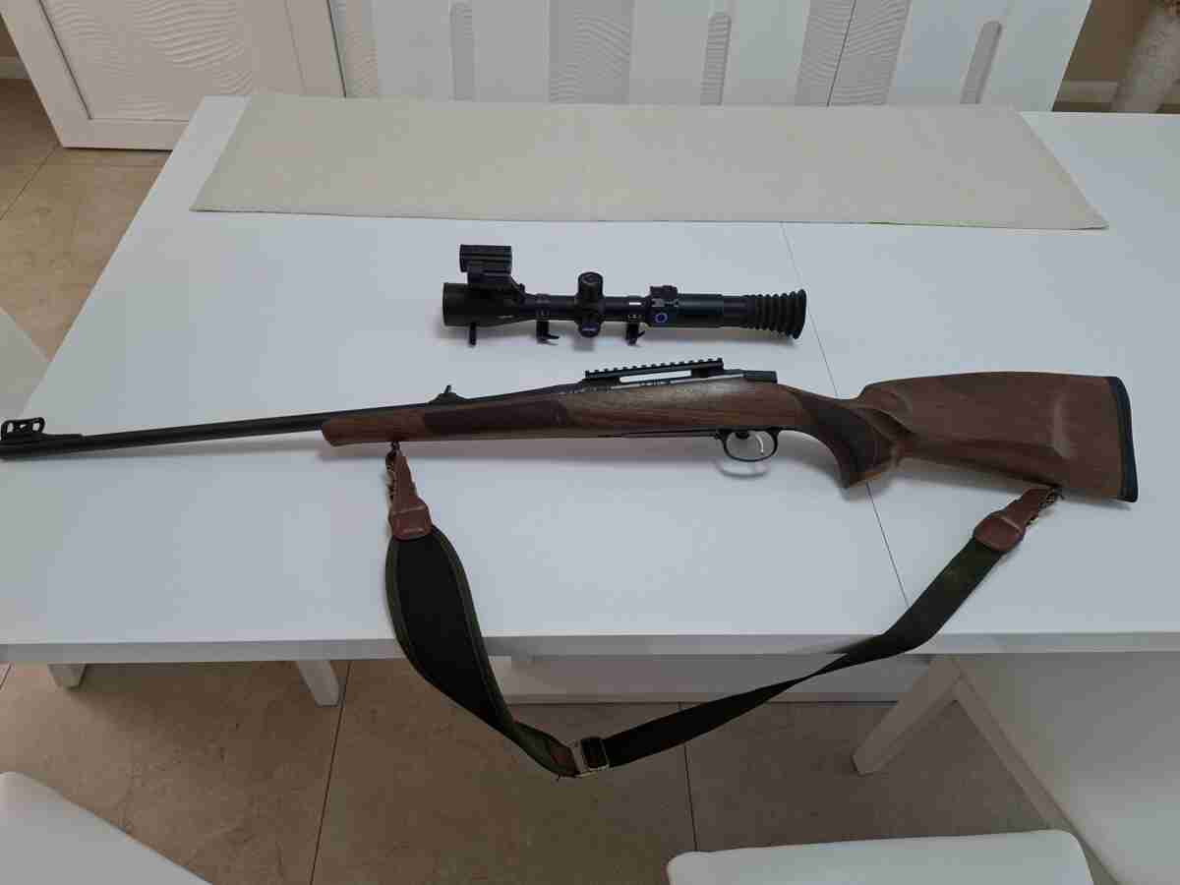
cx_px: 590
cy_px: 442
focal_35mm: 23
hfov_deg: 73.9
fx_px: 784
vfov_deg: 58.9
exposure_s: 1/100
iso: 100
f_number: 1.8
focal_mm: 5.54
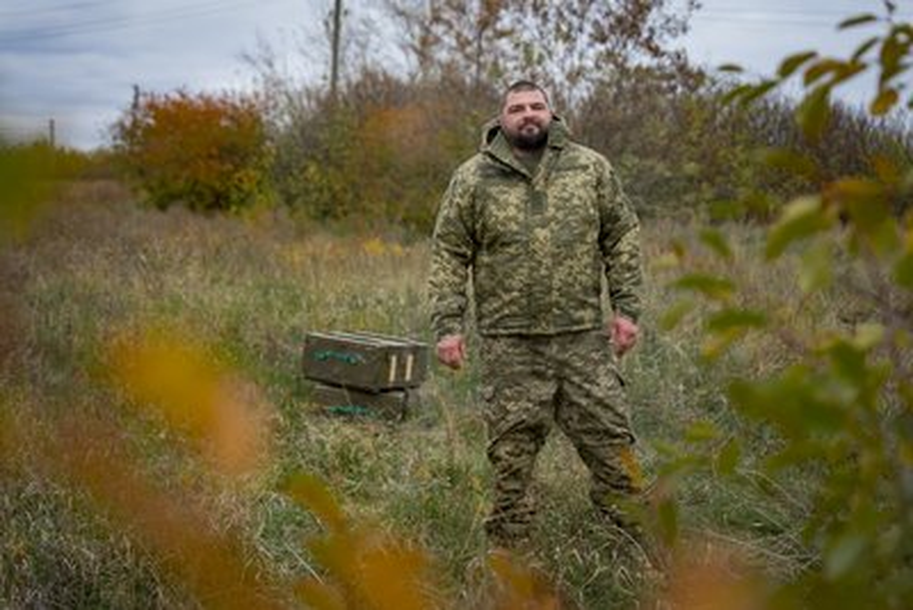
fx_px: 1548
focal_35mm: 61
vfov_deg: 22.3
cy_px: 305
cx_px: 456
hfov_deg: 32.9
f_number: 2.8
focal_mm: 61
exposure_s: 1/500
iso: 160
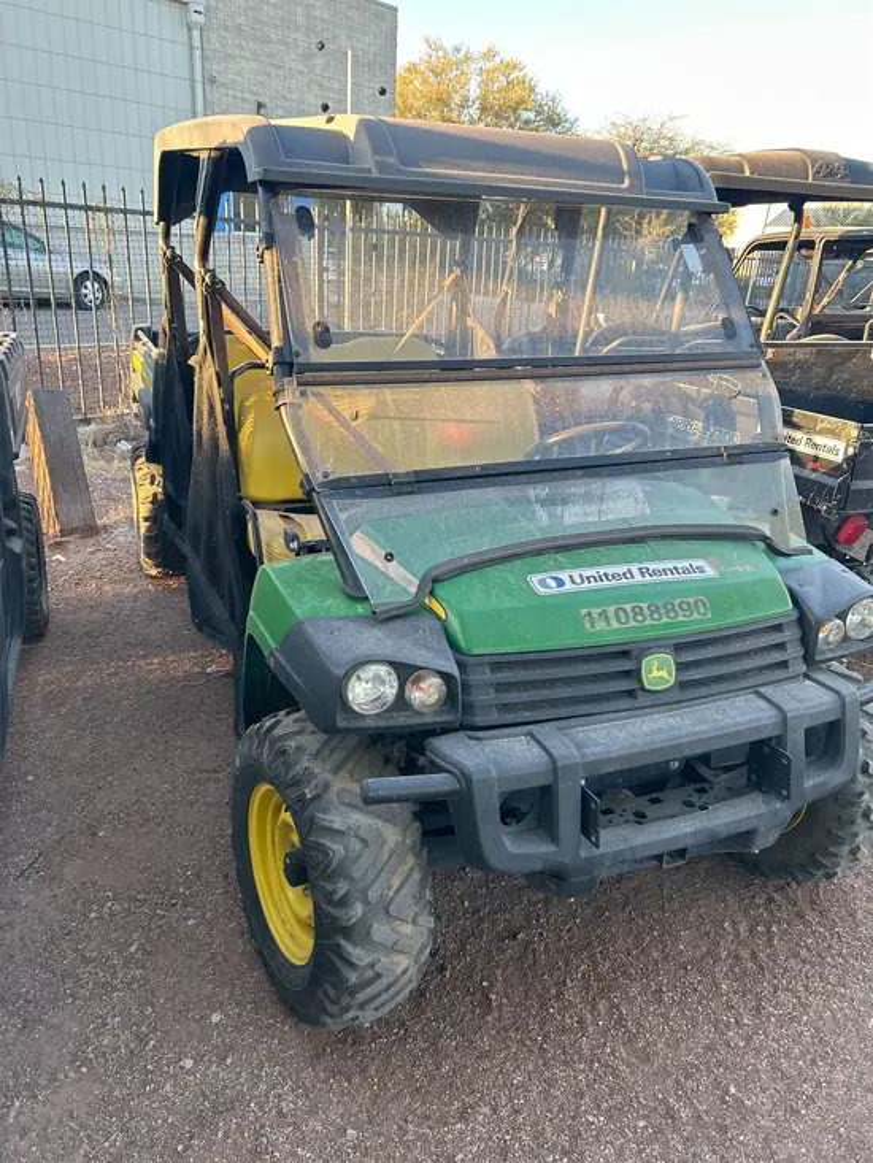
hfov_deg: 53.1
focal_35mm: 26
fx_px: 874
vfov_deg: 67.3
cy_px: 582
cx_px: 436
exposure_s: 1/121
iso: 40
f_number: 1.5
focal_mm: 5.7
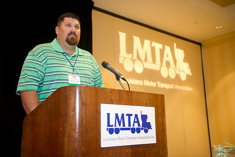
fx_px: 274
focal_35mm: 42
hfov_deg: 46.4
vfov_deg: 31.9
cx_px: 118
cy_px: 78
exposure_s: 1/125
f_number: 2.8
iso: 3200
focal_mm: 42
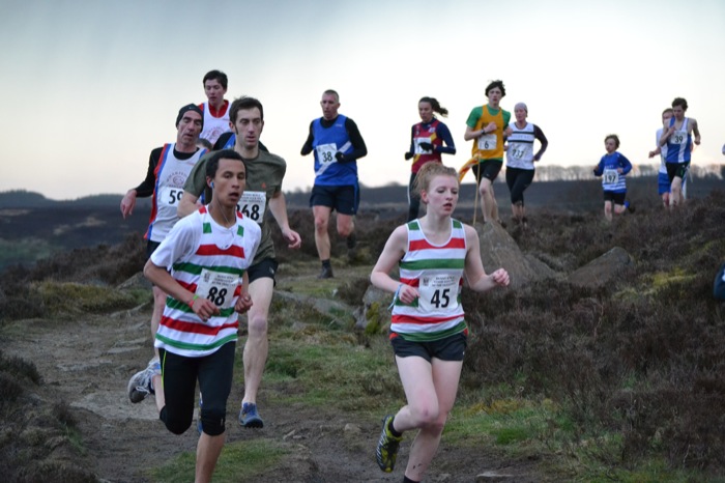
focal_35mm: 123
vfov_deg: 11.1
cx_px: 362
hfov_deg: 16.7
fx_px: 2476
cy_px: 242
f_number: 4.2
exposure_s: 1/500
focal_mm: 82
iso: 2500
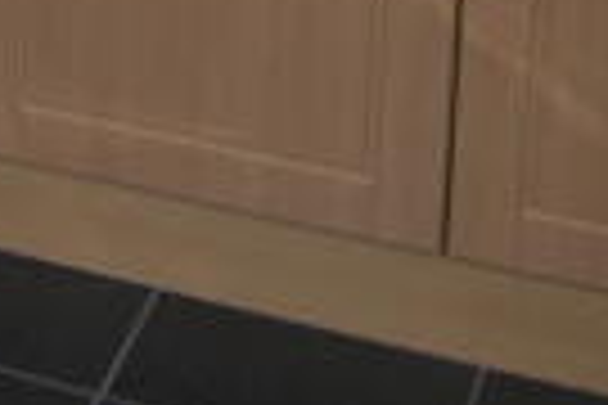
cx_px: -324
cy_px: -562
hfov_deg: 14.5
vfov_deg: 9.4
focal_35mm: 131
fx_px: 2212
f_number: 3.5
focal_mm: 18
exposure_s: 1/60
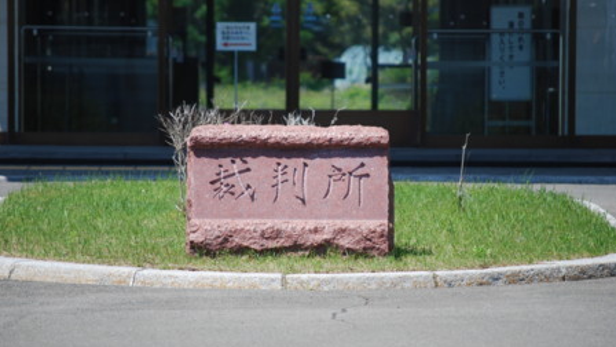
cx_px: 308
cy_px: 163
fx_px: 5161
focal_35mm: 316
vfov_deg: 3.8
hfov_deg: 6.8
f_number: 5.6
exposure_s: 1/500
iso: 200
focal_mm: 200
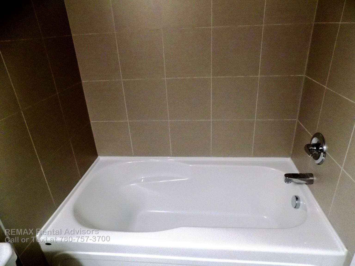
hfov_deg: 73.9
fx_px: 236
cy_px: 133
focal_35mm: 23
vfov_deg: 58.9
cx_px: 178
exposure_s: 1/30
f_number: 3.1
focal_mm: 4
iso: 400
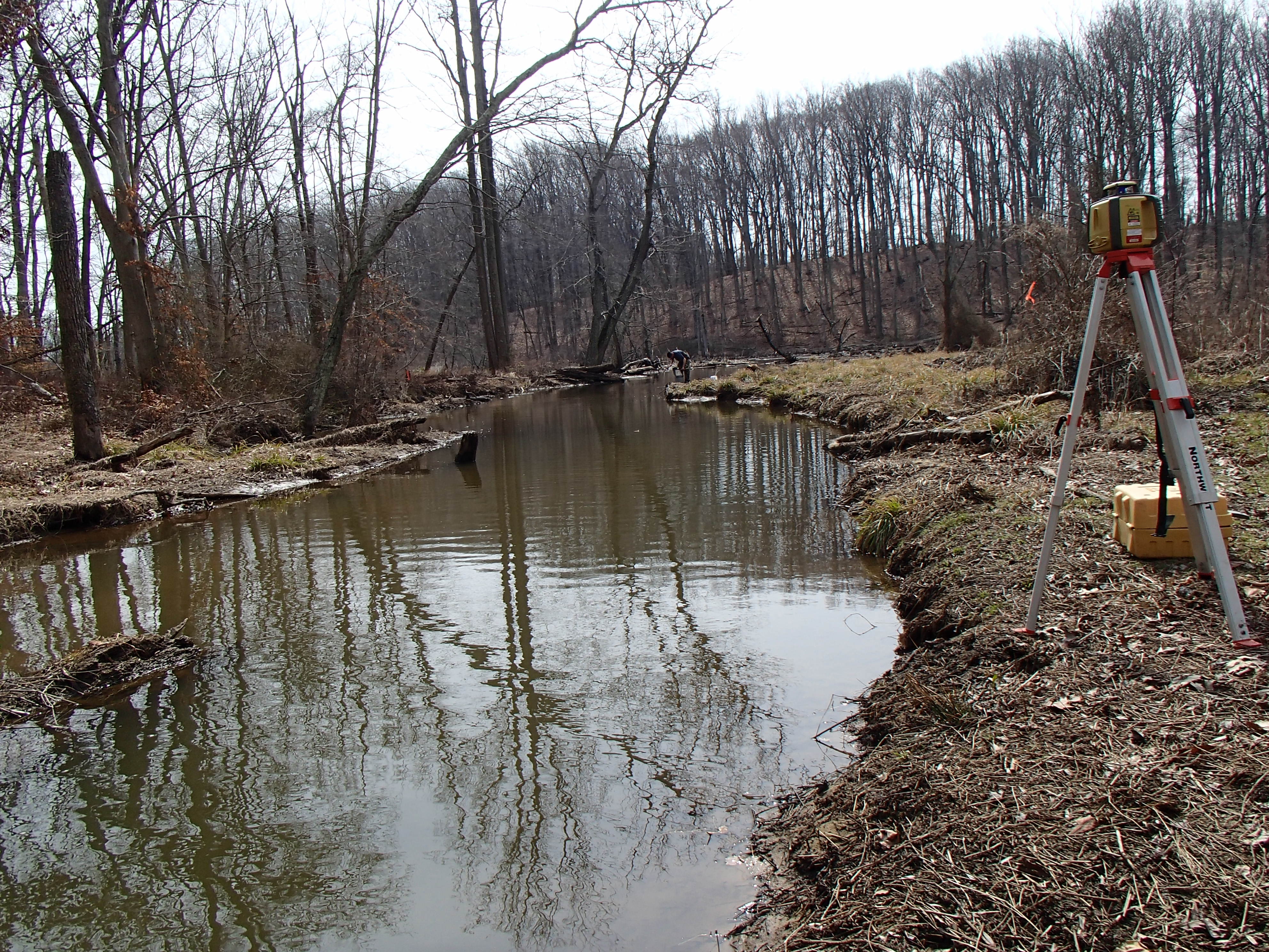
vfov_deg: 49.7
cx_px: 634
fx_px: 1026
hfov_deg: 63.4
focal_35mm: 28
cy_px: 476
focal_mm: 5
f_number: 3.9
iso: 100
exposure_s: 1/640
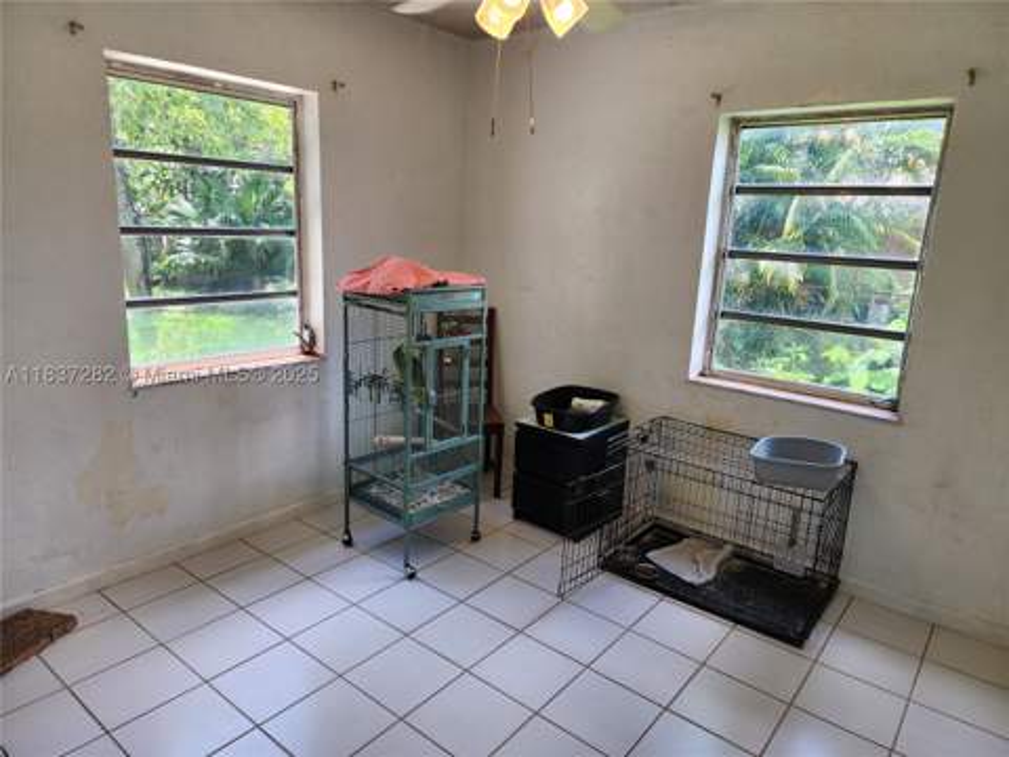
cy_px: 378
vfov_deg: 58.9
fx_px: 670
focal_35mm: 23
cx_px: 504
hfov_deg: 73.9
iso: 40
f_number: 1.8
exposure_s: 1/120
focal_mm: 6.4
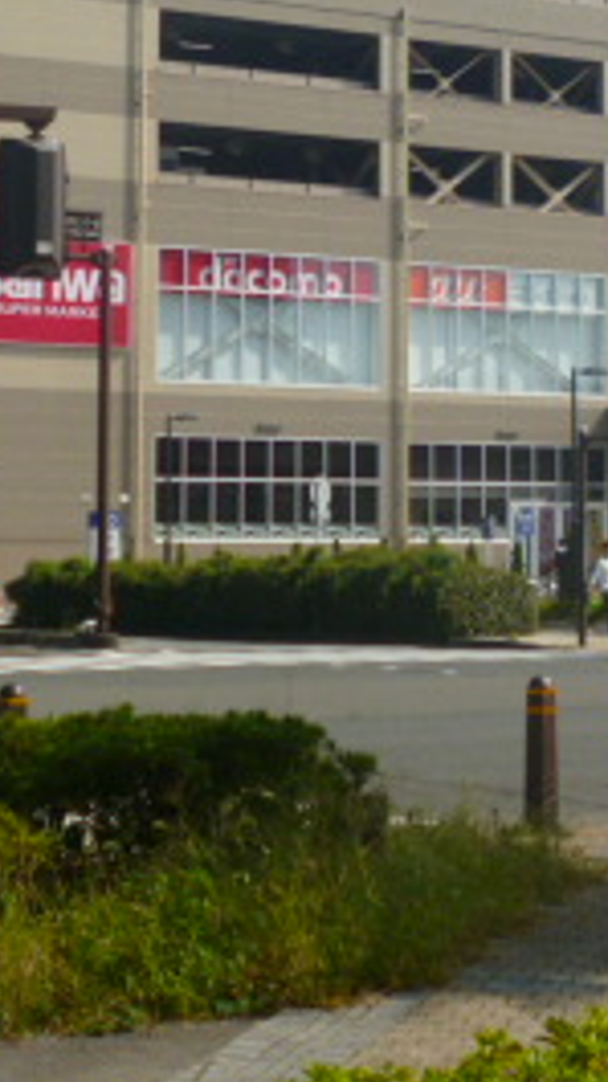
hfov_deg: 12.0
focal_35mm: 100
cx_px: 526
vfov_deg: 20.9
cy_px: 118
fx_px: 2867
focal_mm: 6.8
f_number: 10
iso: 100
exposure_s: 1/160
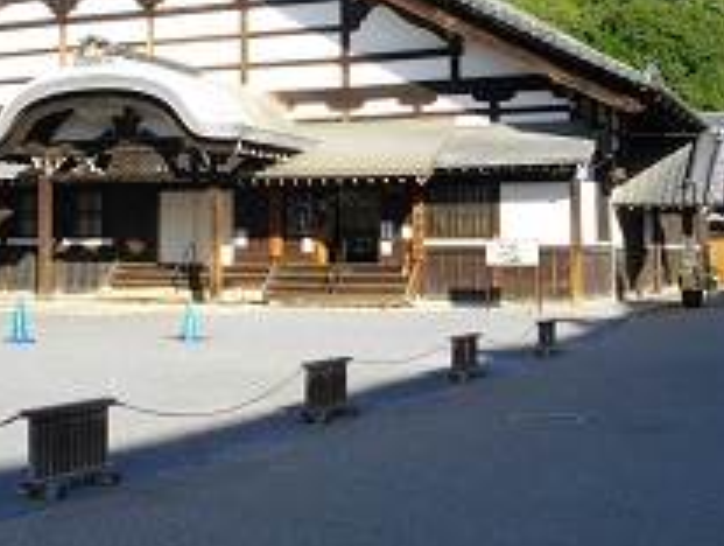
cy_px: 77
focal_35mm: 60
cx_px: 222
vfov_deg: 23.9
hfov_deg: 31.8
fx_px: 1257
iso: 100
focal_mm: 5.7
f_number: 5.5
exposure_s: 1/250
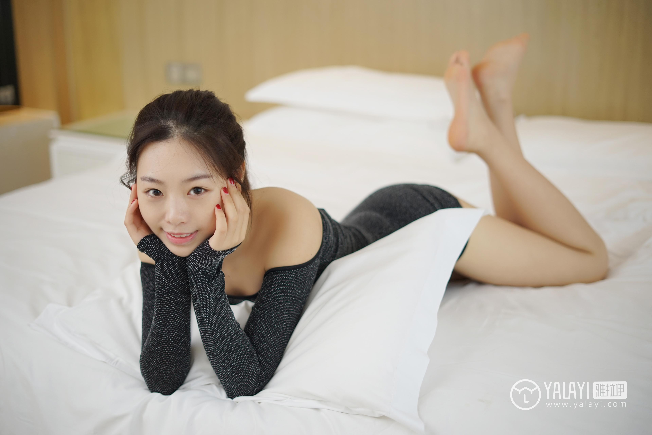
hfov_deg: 39.6
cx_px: 326
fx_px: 905
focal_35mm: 50
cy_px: 218
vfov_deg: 27.0
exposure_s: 1/60
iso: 320
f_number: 2
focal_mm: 50
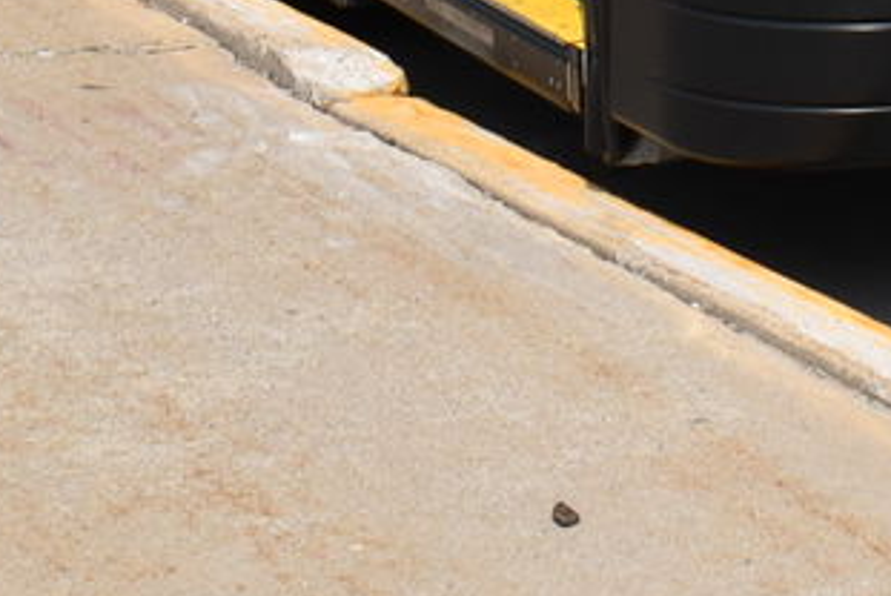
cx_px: 920
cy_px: -1205
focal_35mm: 222
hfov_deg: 9.2
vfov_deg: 5.8
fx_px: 5500
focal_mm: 24
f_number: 10
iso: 200
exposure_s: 1/400
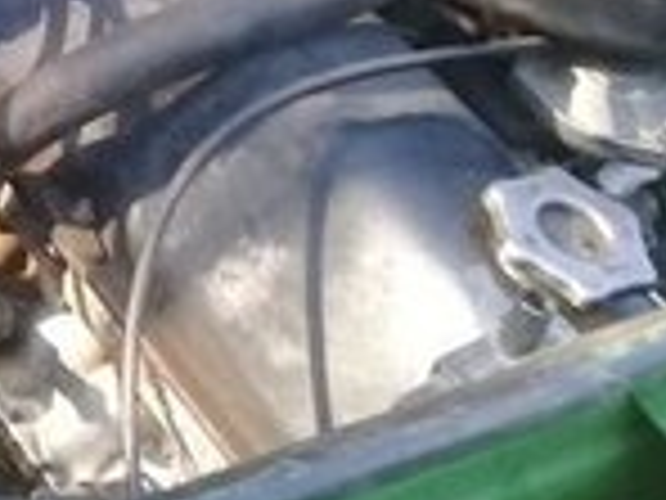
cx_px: -184
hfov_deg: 13.8
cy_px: -164
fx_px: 2655
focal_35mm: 138
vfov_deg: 10.5
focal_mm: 3.3
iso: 64
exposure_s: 1/100
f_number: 2.2
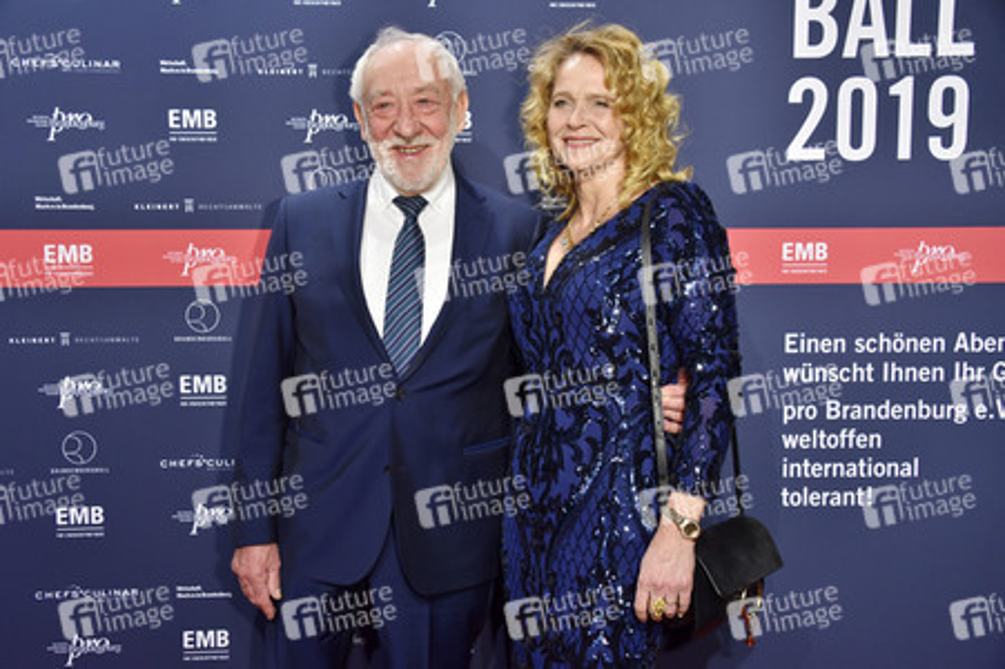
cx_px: 502
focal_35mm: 42
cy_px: 334
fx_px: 1172
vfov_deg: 31.8
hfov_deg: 46.4
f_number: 6.3
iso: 1000
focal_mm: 42
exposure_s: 1/160
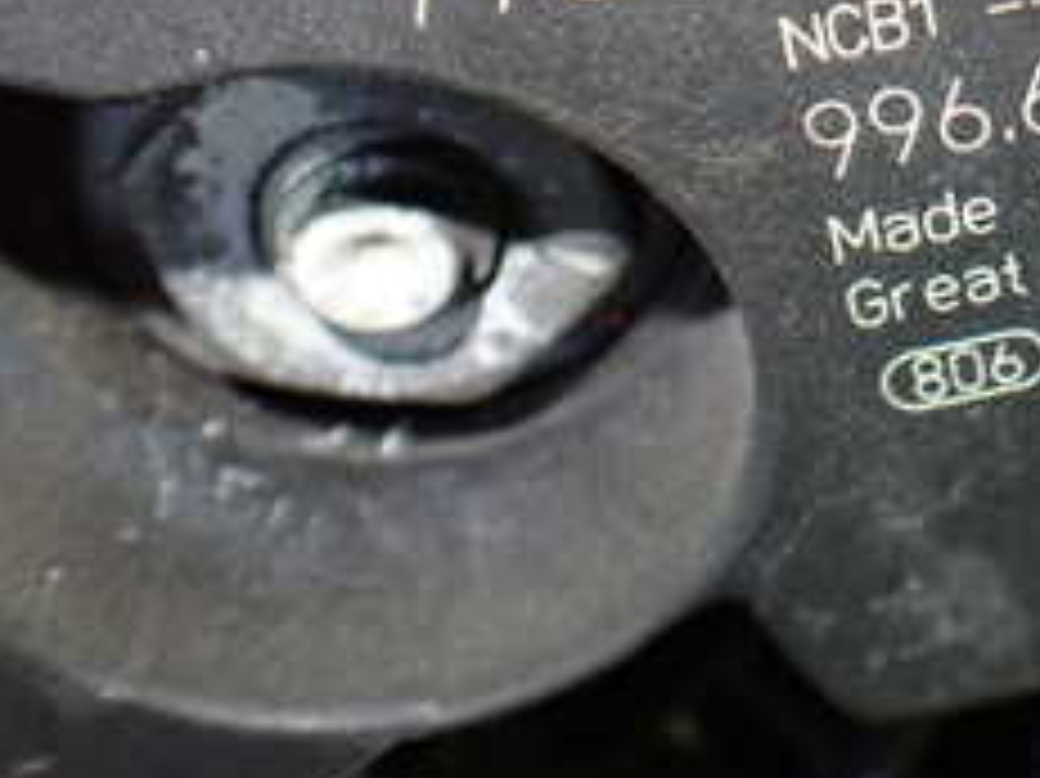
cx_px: 1193
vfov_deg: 18.2
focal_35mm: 78
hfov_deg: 23.3
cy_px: -90
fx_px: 2342
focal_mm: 5.4
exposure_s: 1/125
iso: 800
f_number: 2.3
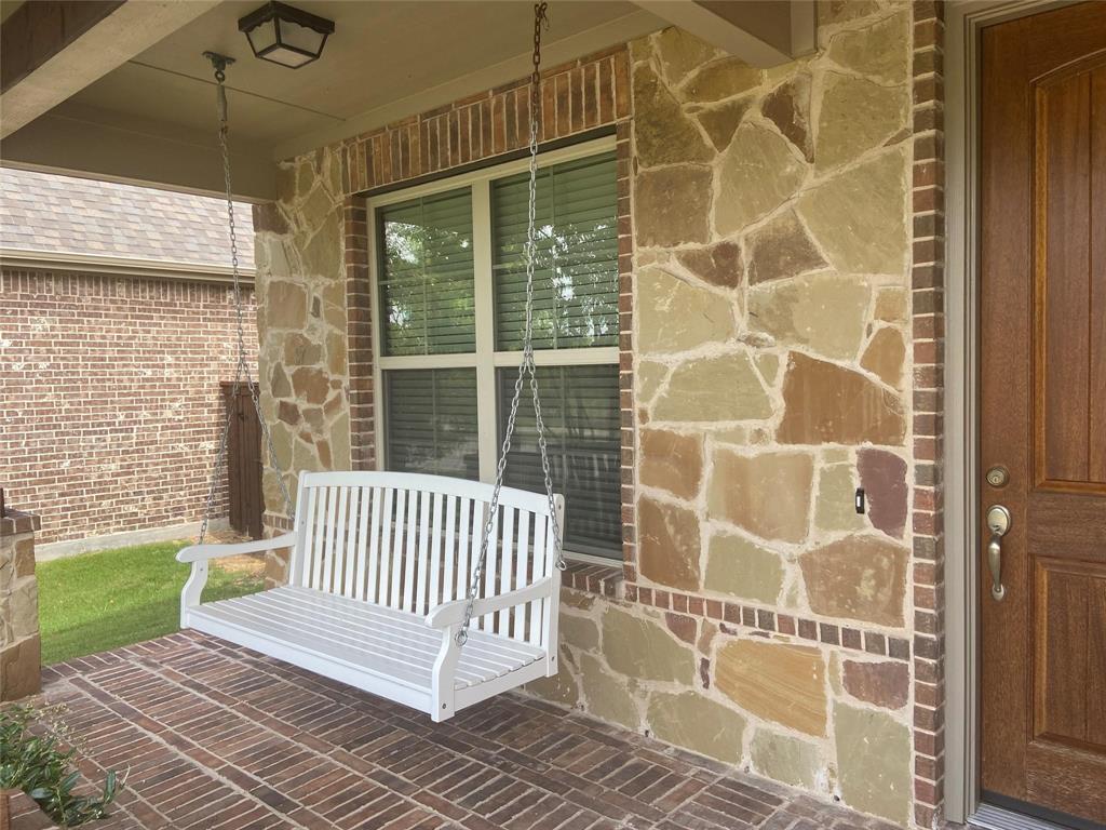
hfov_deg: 67.3
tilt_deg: -2.8
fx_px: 831
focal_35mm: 26
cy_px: 415
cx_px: 553
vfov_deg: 53.1
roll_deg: +1.0
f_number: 1.8
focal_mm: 4.25
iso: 32
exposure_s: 1/393
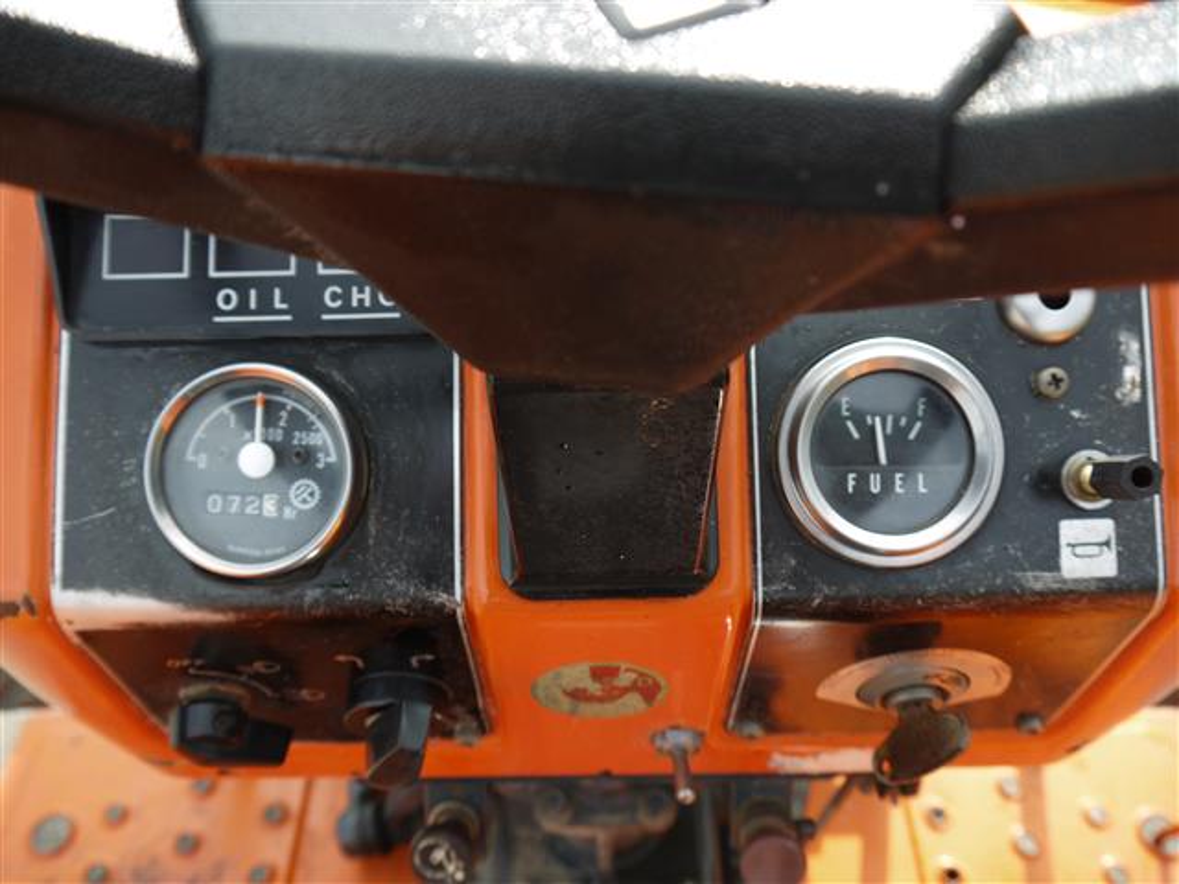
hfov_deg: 60.0
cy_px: 442
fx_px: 1022
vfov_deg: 46.8
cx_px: 590
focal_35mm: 30
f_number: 5
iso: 100
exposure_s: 1/200
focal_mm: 15
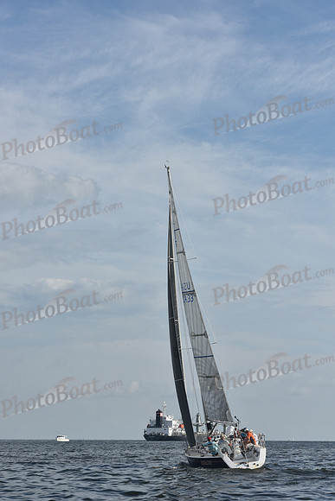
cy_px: 250
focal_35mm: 82
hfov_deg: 16.7
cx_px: 168
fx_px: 1144
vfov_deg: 24.8
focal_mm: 82
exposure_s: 1/1250
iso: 250
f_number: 9
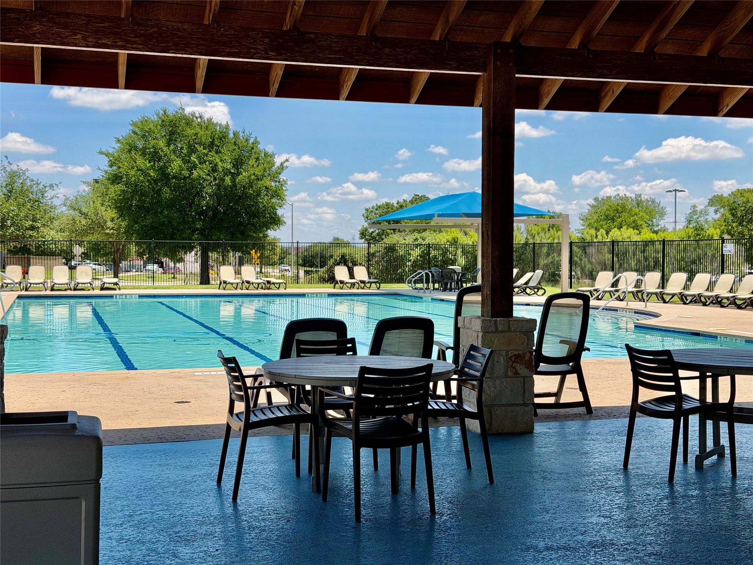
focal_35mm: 48
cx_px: 376
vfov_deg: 30.3
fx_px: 1044
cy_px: 282
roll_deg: +0.2
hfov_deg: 39.7
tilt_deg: -1.7
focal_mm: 6.76
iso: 64
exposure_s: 1/4329
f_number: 1.78
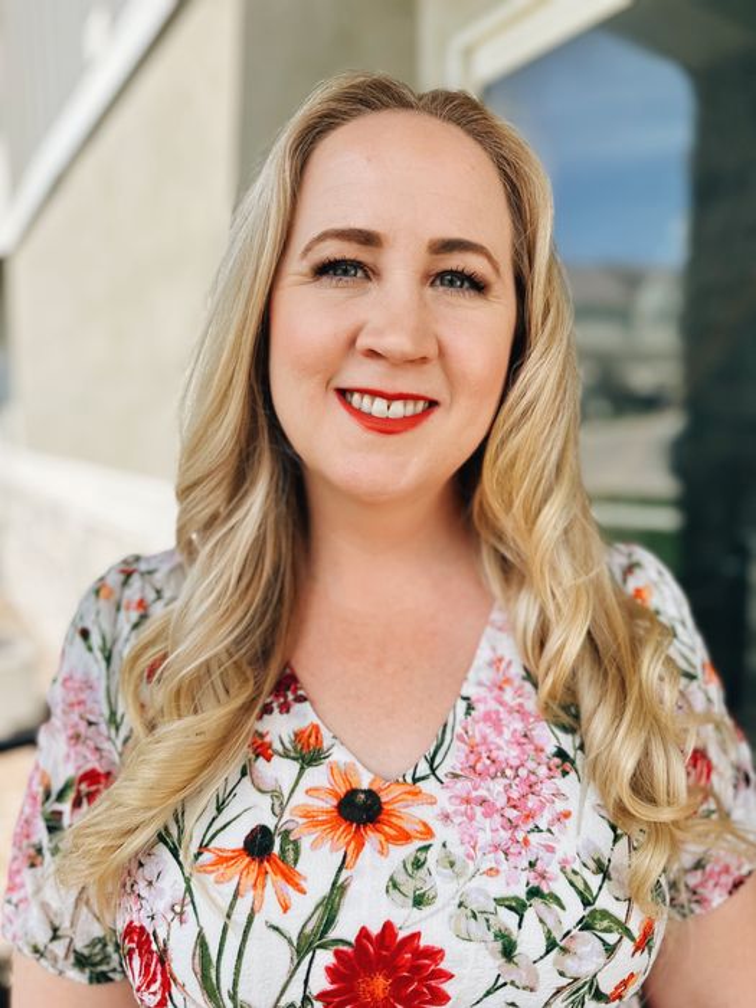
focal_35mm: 24
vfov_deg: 71.6
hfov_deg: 56.8
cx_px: 378
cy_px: 504
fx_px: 699
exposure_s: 1/1357
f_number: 1.78
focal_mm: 6.86
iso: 80
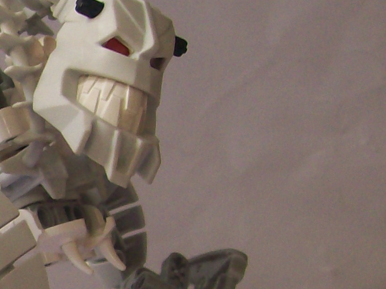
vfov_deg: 11.0
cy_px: 351
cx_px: -312
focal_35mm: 132
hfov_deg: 13.4
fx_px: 1471
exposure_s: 1/44.4
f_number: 2.7
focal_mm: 6
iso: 80
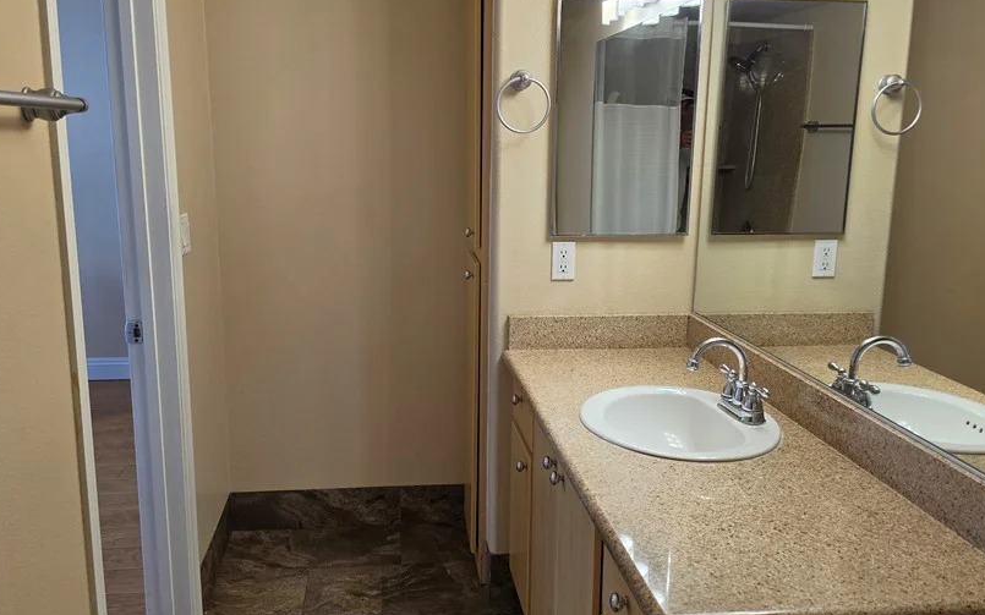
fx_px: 832
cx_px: 491
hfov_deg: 61.2
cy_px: 306
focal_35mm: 31
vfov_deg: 40.6
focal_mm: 6.5
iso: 125
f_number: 1.4
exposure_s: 1/120
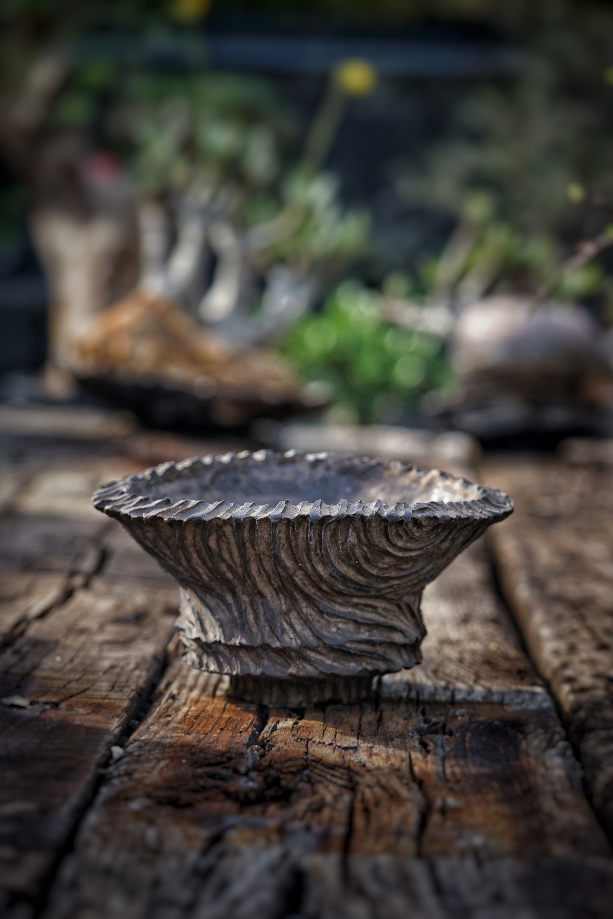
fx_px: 2299
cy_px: 460
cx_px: 306
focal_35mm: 90
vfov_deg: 22.6
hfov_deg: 15.2
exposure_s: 1/1000
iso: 500
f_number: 4
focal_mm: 90
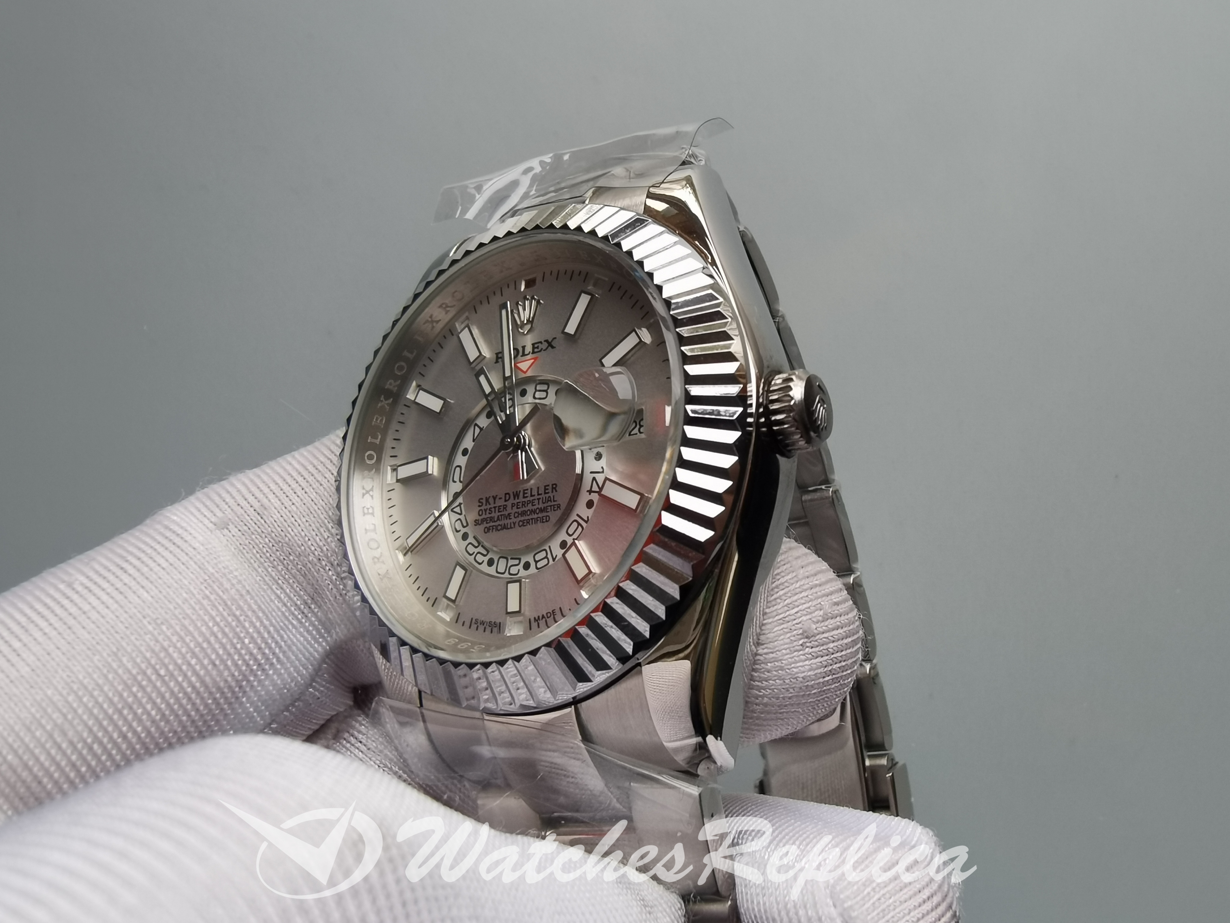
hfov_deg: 67.3
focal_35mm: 26
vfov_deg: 53.1
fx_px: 924
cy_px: 462
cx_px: 615
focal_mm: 2.26
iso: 64
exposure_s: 1/100
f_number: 2.2
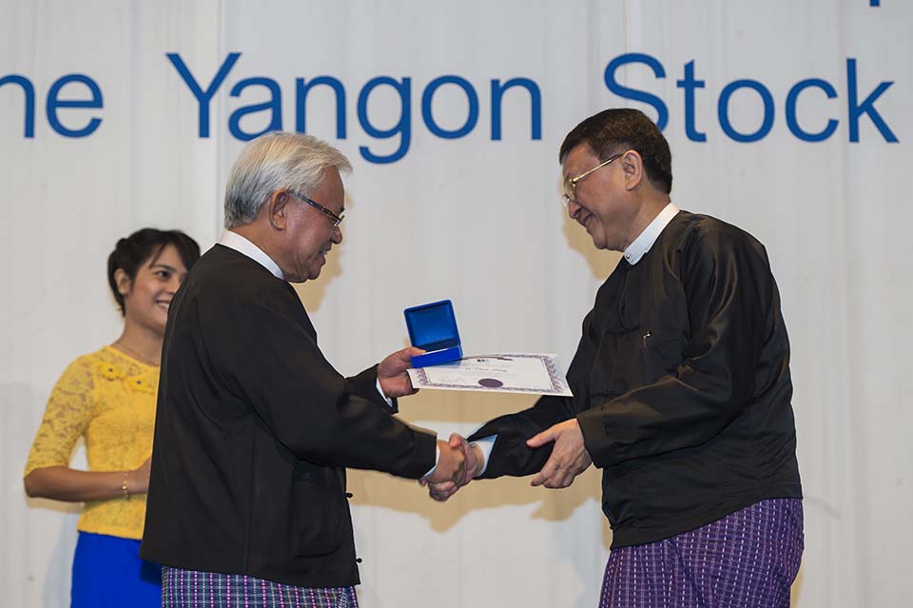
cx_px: 456
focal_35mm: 95
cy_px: 304
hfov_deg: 21.5
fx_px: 2408
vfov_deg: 14.4
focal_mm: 95
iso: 560
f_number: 5
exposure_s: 1/100
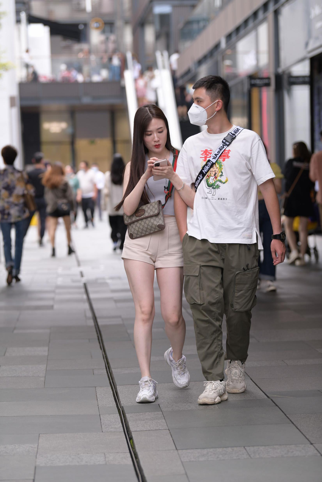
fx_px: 1636
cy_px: 241
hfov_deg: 11.2
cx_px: 161
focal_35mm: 122
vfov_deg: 16.8
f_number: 3.5
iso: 320
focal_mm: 122
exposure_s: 1/400
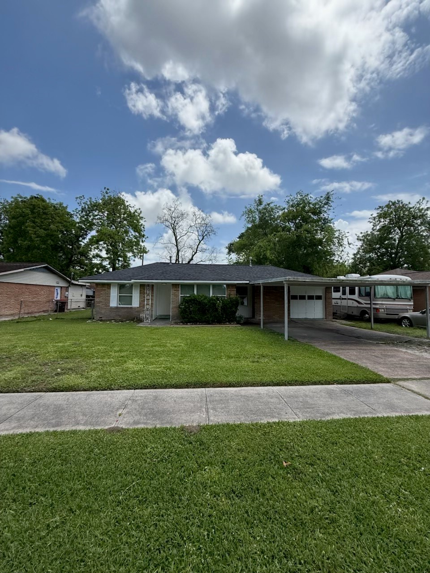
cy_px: 286
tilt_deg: +4.3
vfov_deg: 102.1
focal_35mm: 14
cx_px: 215
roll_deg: -0.9
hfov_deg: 85.7
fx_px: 232
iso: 50
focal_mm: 2.22
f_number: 2.2
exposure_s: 1/2976
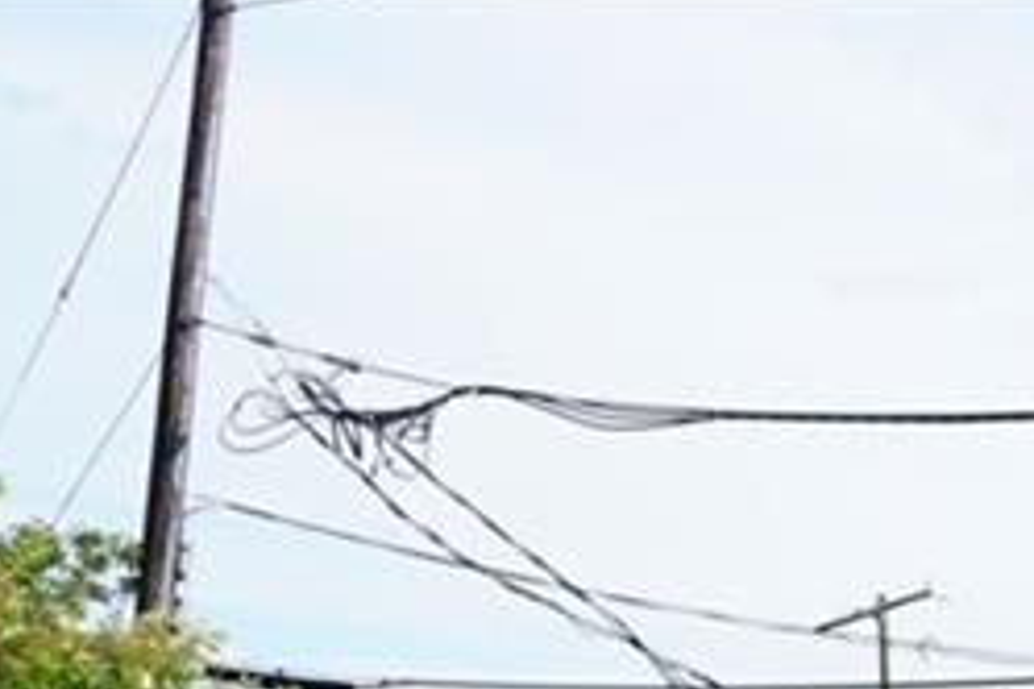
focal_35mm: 115
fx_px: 3303
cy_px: 1401
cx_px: 1943
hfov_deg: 15.1
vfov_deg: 10.8
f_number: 8
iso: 100
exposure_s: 1/125
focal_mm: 28
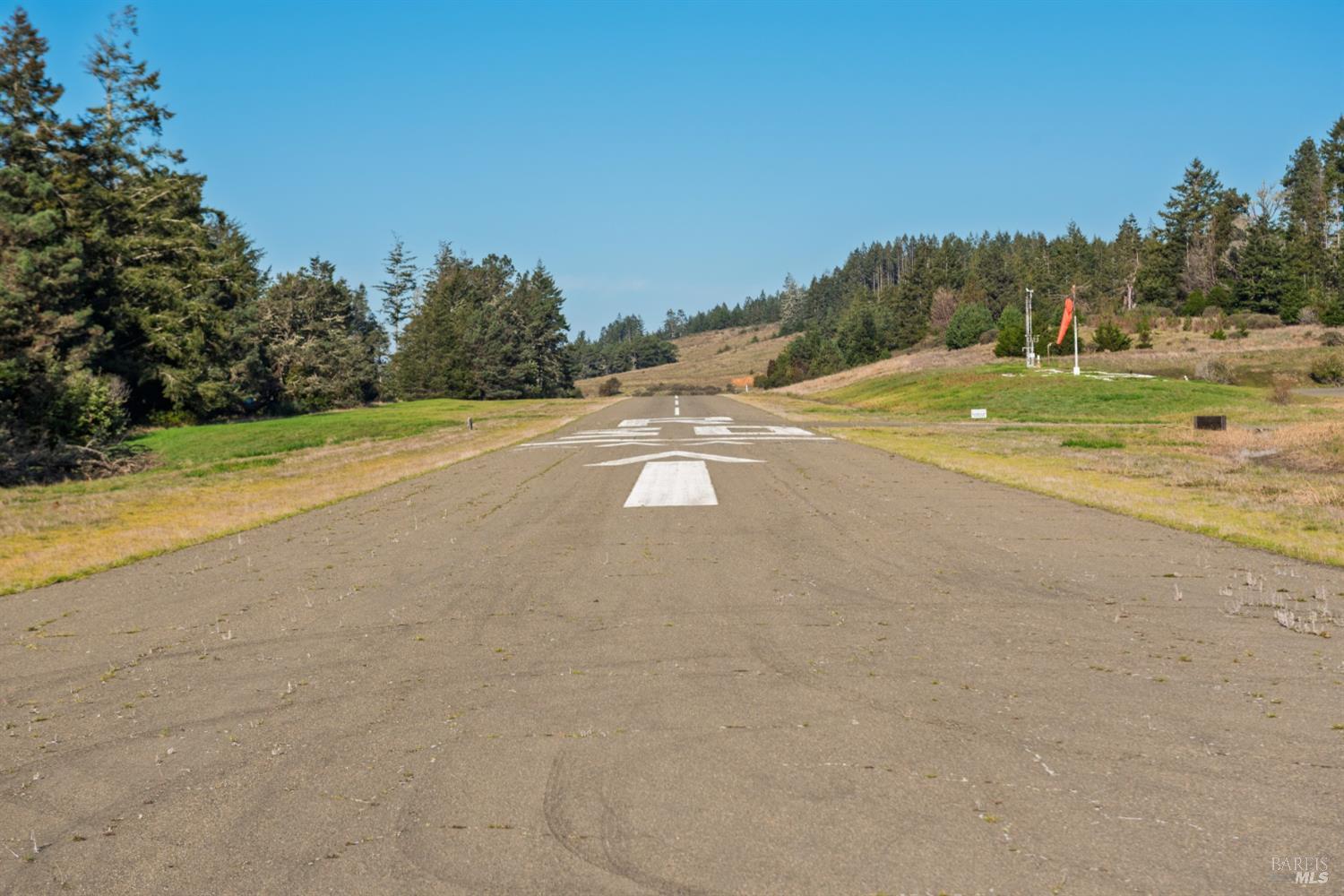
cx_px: 672
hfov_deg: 30.5
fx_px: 2464
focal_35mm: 66
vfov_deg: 20.6
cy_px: 448
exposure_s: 1/800
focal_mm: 66
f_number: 8
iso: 200
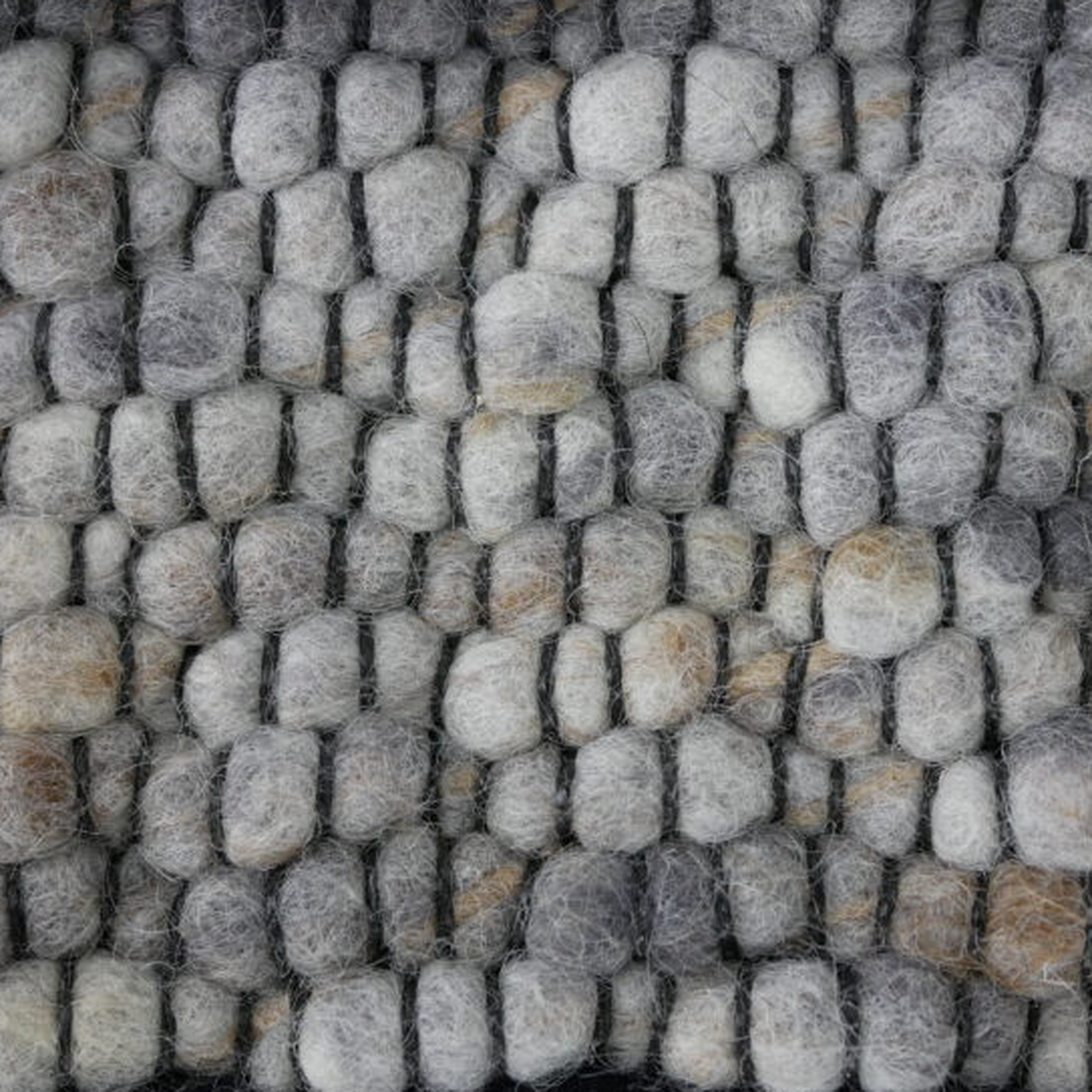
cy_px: 542
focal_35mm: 75
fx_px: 2677
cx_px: 629
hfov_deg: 23.0
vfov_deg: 23.1
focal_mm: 30
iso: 400
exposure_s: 1/125
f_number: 3.5
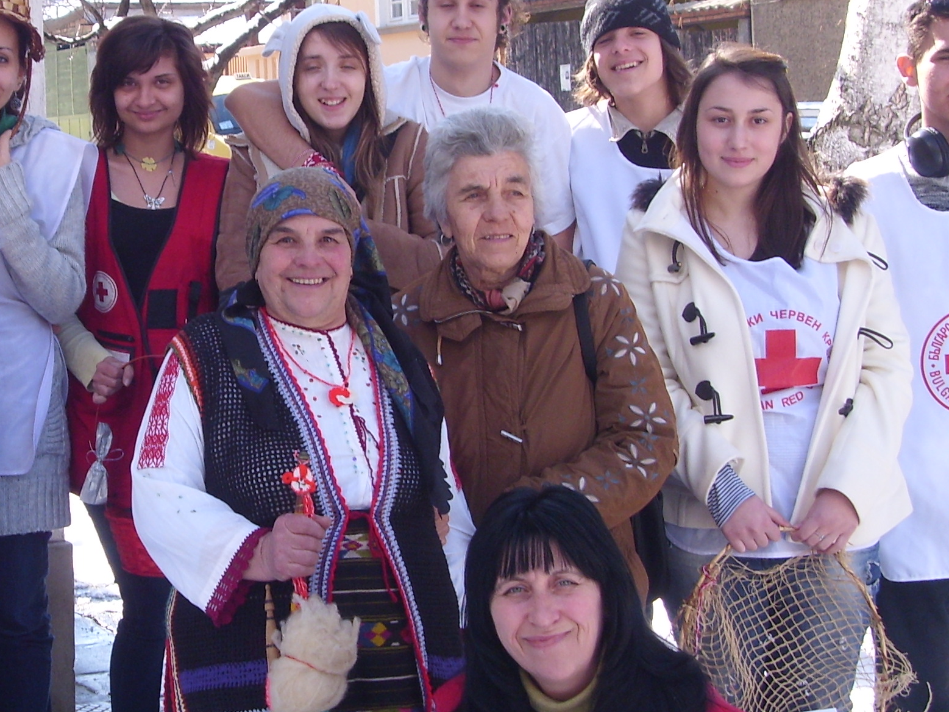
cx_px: 230
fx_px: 1782
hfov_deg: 29.3
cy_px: 290
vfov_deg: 22.6
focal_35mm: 65
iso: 50
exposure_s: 1/201
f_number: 3.5
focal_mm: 6.3
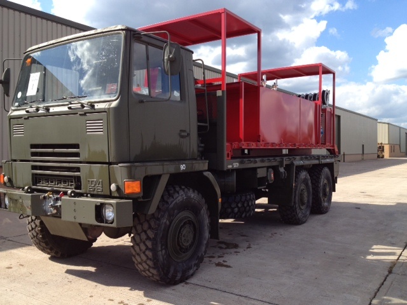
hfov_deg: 52.6
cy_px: 152
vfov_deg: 40.7
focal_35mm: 35
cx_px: 204
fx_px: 412
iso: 64
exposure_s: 1/890
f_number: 2.4
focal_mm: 4.28
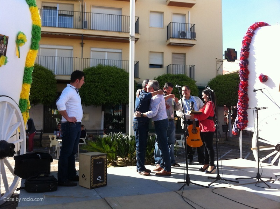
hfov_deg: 52.7
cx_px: 140
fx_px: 283
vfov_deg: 40.6
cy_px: 104
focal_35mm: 35
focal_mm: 3.85
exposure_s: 1/450
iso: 80
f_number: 2.8
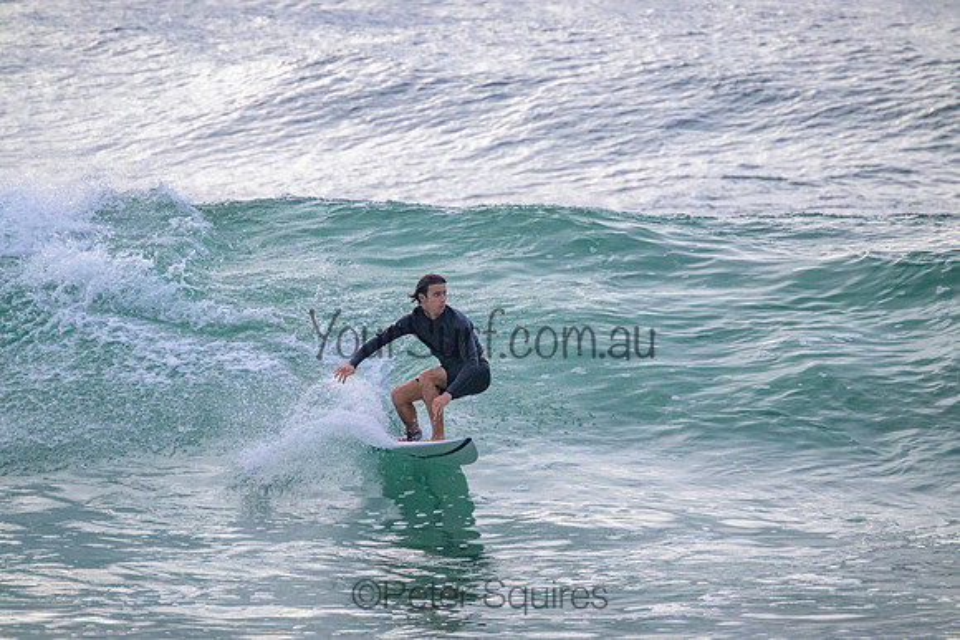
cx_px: 480
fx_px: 21337
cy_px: 320
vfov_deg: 1.7
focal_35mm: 800
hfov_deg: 2.6
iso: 2200
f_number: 11
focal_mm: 800
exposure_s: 1/2000
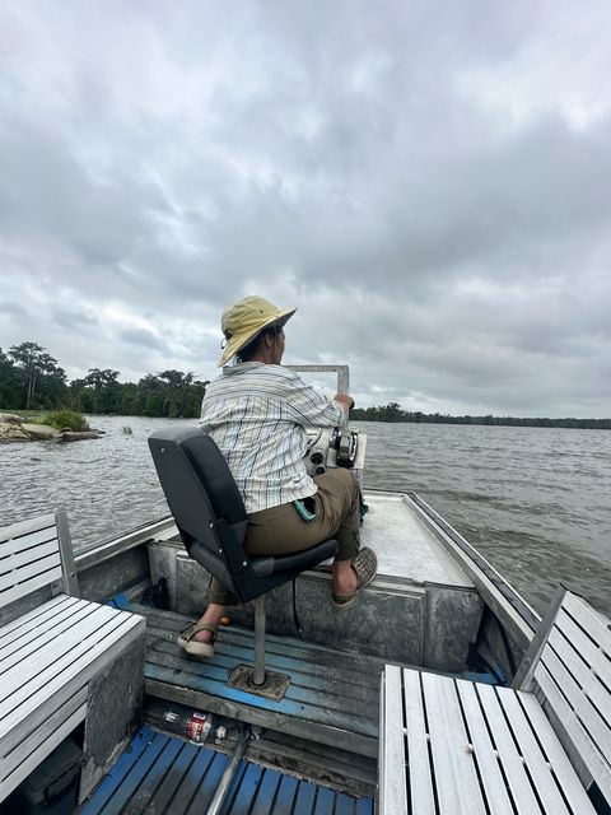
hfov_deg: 85.7
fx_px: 329
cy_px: 408
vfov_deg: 102.1
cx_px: 306
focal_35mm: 14
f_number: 2.2
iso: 40
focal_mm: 2.22
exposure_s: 1/658
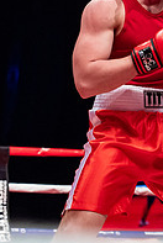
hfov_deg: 9.0
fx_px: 995
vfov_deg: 13.8
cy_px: 36
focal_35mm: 147
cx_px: 296
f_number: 3.2
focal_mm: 50
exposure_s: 1/1000
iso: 4000
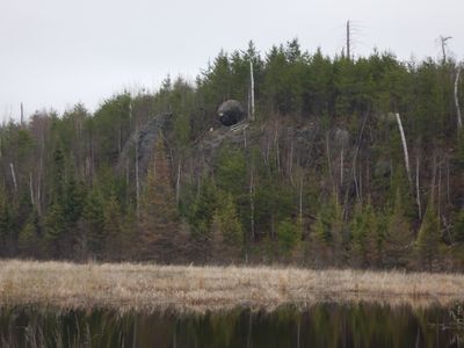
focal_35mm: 110
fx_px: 1474
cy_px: 174
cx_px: 232
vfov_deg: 13.5
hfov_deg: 17.9
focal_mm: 19.7
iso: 125
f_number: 4.8
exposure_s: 1/200
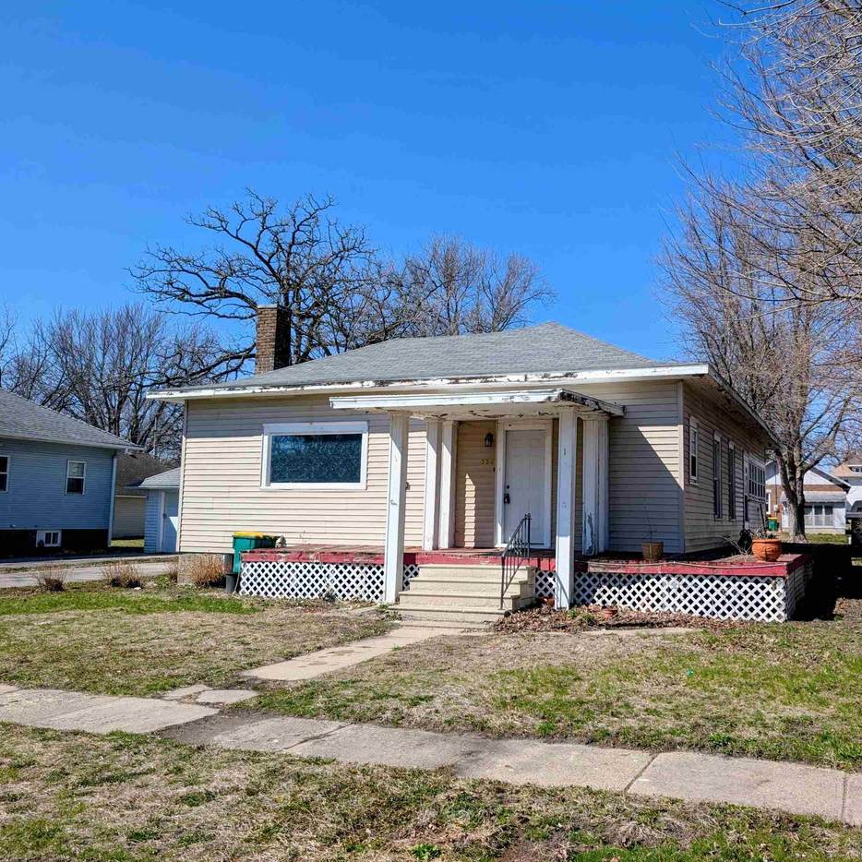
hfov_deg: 54.8
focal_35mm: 29
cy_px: 429
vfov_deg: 55.6
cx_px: 551
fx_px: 817
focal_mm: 6.9
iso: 20
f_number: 1.68
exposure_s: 1/1126
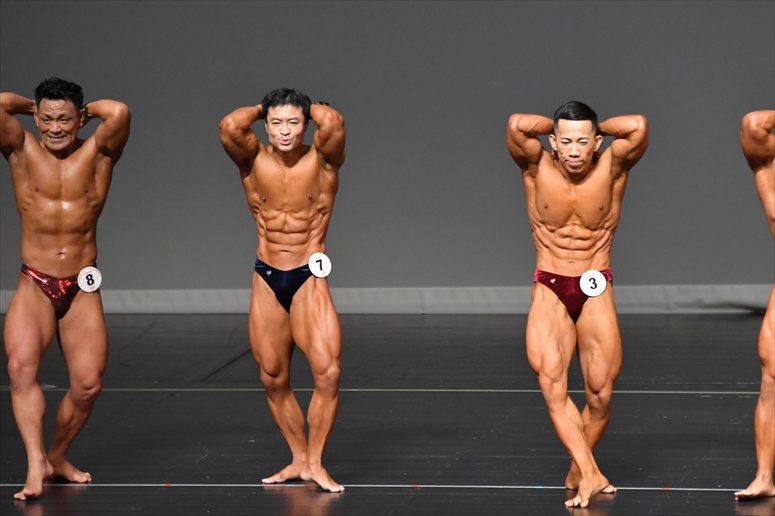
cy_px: 258
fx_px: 7424
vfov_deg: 4.0
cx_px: 388
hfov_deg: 6.0
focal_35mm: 345
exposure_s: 1/400
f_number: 5.6
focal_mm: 230
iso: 4000
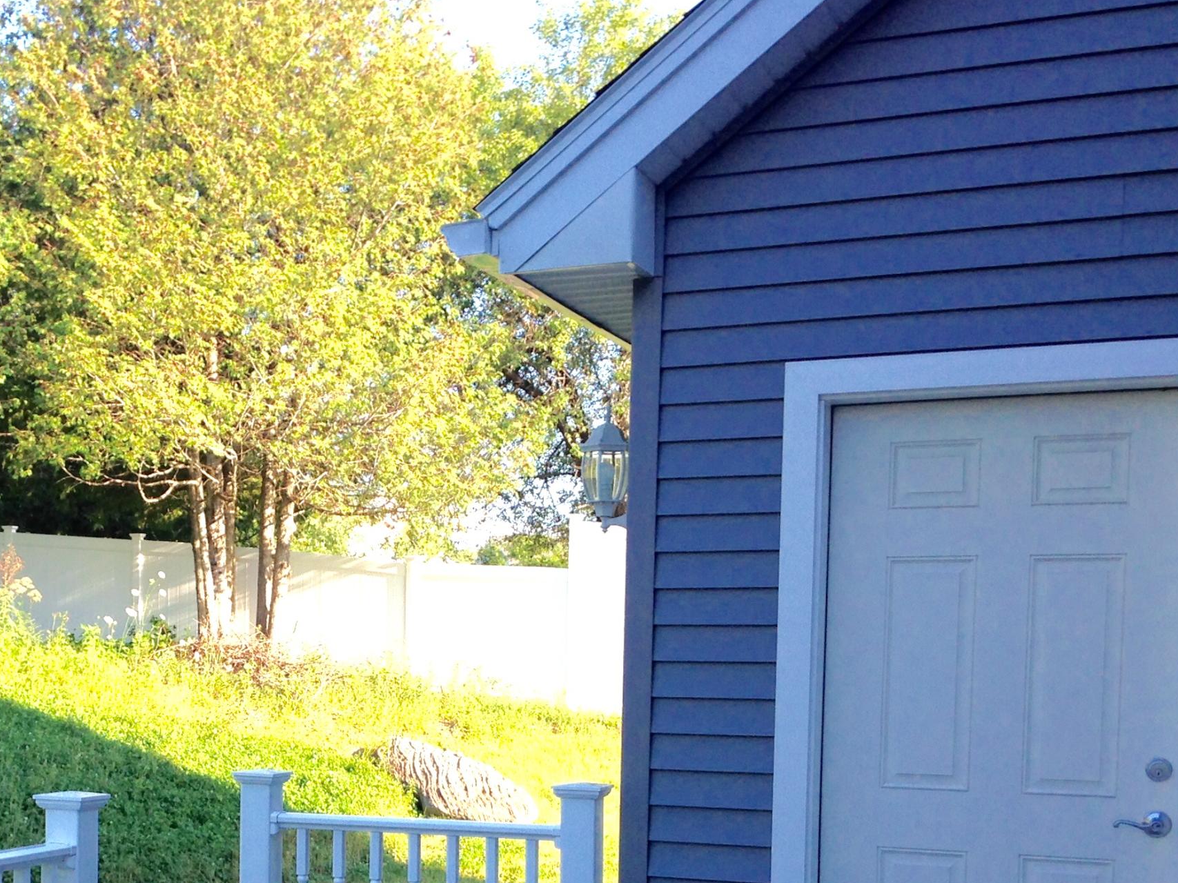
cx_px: 301
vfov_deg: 24.7
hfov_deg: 32.6
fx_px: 1974
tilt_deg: -4.3
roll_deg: +0.2
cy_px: 752
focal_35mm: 58
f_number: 2.4
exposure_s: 1/321
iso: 50
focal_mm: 4.12
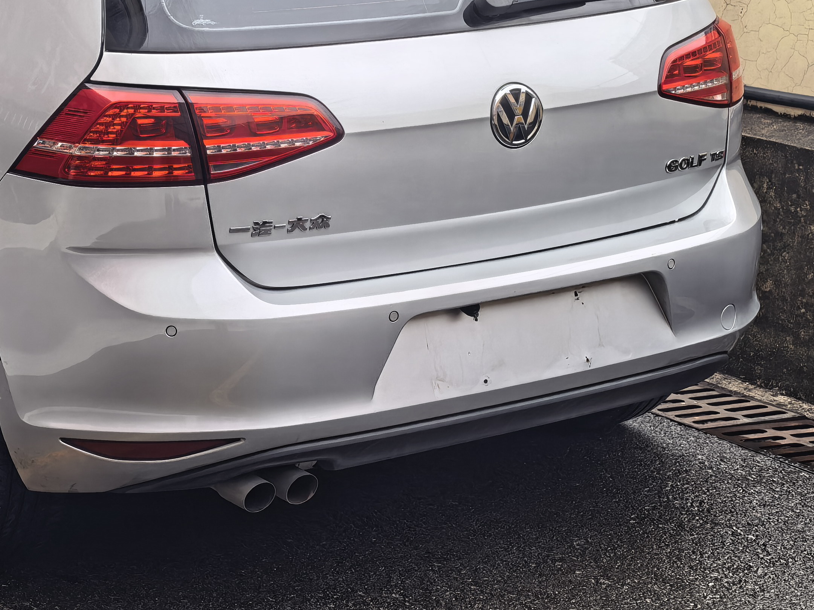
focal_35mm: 91
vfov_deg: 16.2
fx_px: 2140
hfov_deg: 21.2
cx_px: 108
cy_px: 159
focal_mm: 6.98
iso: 100
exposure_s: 1/1449
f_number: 2
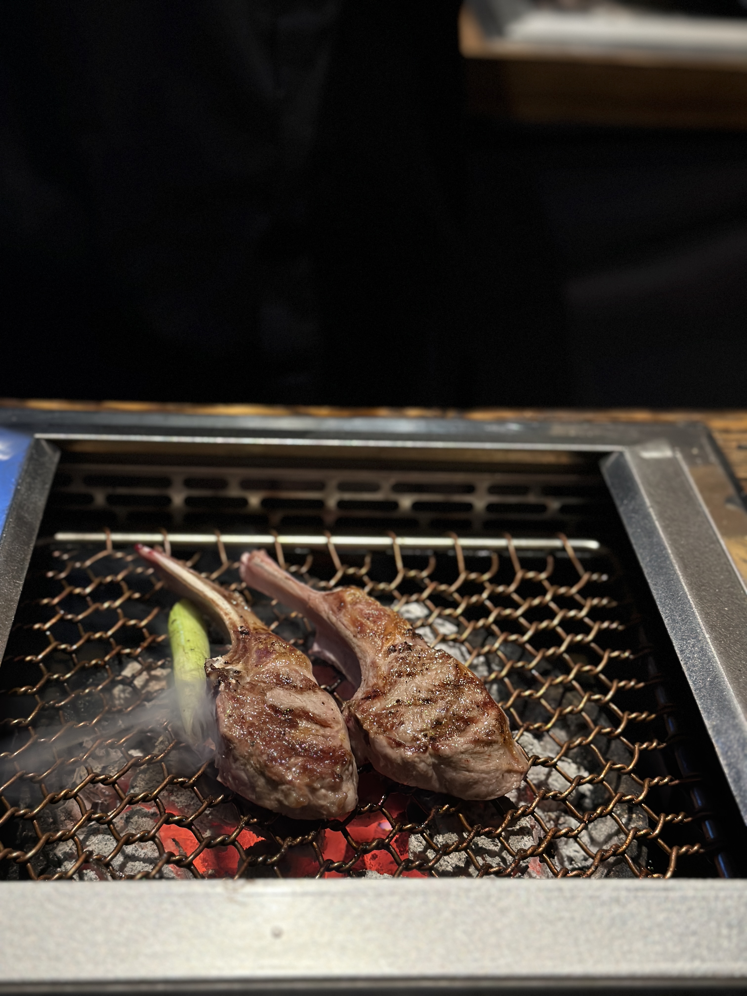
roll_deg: -4.1
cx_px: 374
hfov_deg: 30.3
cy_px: 498
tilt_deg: -32.0
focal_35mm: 48
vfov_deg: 39.7
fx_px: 1381
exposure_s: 1/60
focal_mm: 6.86
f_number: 1.78
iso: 200
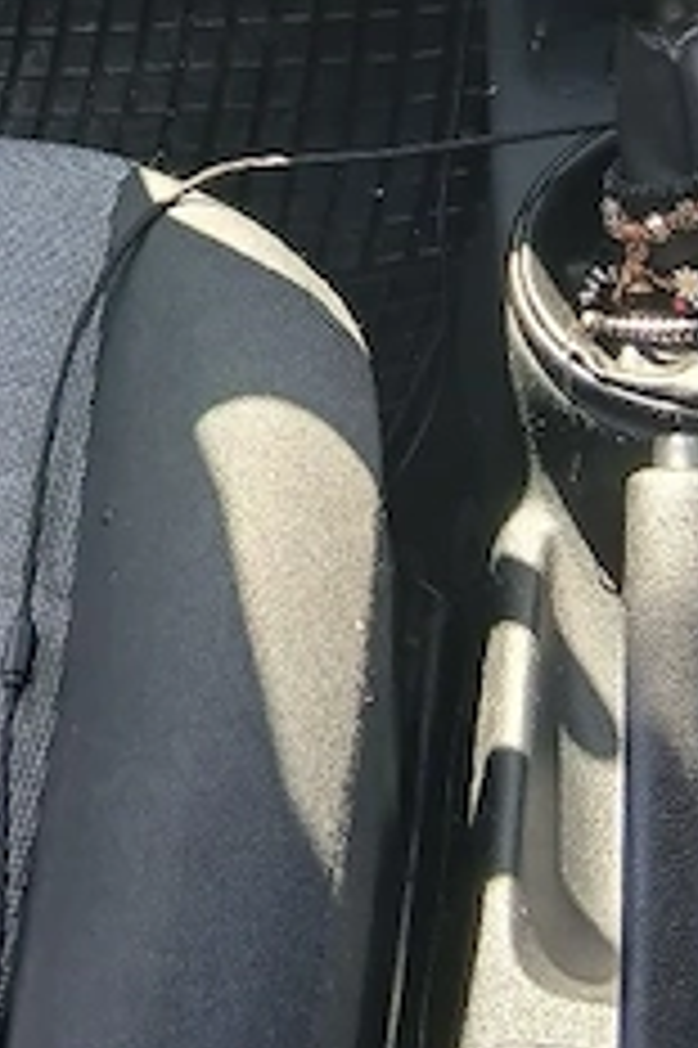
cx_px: -144
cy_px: 31
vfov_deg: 21.3
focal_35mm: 93
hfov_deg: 14.2
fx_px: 2709
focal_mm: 3.98
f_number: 1.8
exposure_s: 1/50.3
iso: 25
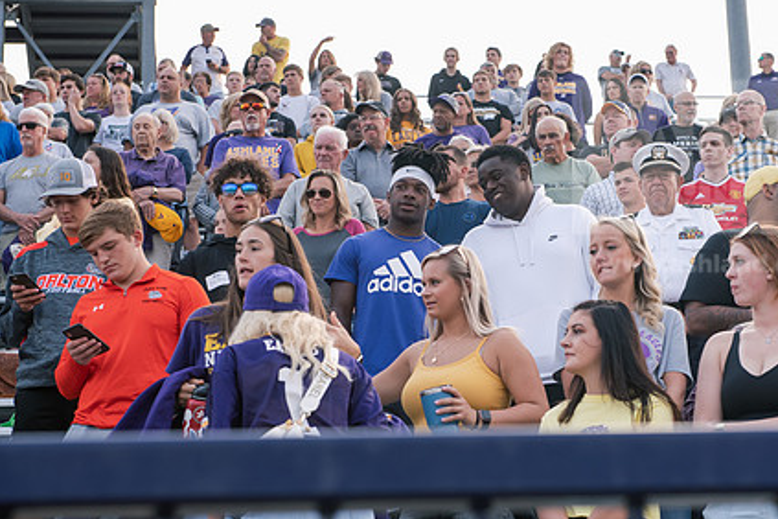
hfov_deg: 21.2
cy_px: 303
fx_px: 2075
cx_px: 517
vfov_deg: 14.2
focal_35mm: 96
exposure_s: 1/320
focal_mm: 70
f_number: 6.3
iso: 640
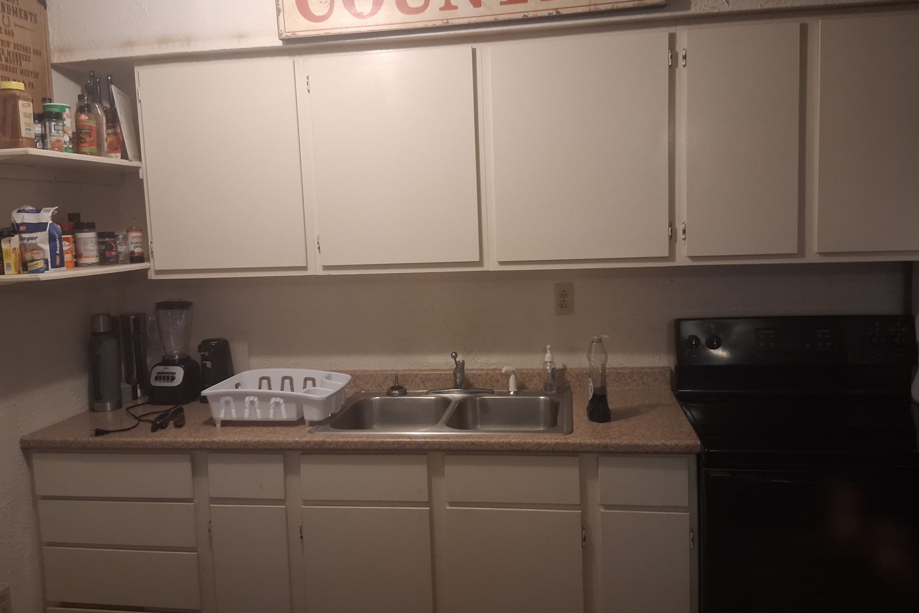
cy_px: 286
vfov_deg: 46.4
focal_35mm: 28
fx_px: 715
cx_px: 464
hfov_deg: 65.5
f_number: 1.8
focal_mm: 3.98
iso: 400
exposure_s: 1/40
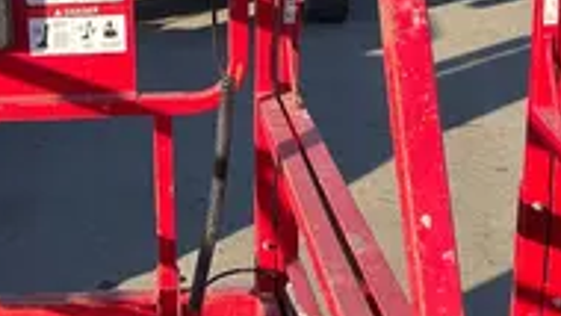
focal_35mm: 82
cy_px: 182
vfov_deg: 14.7
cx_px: 127
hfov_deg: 25.5
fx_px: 1220
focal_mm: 5.96
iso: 50
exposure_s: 1/1126
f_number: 1.6
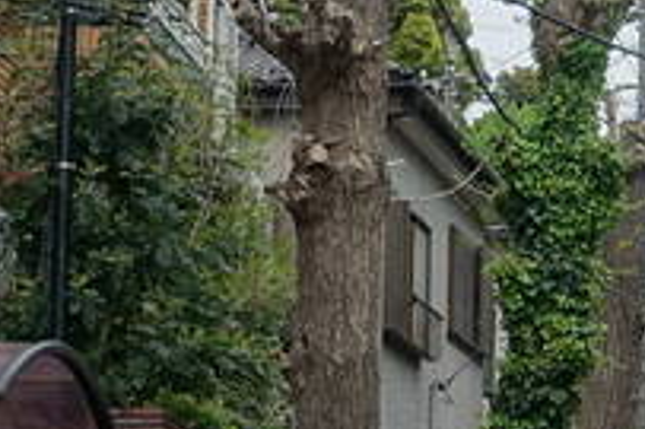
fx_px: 3491
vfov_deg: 7.0
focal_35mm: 195
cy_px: 197
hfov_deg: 10.4
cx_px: 734
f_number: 4
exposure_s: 1/500
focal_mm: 12.2
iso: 125
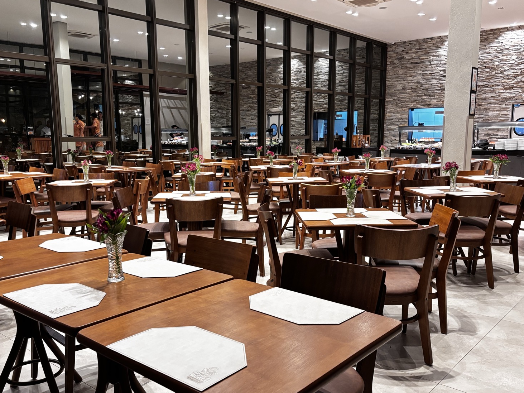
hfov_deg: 56.8
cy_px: 217
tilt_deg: -9.4
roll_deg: +0.3
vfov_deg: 44.1
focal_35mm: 32
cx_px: 259
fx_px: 484
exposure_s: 1/40
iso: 500
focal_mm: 5.96
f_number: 1.6
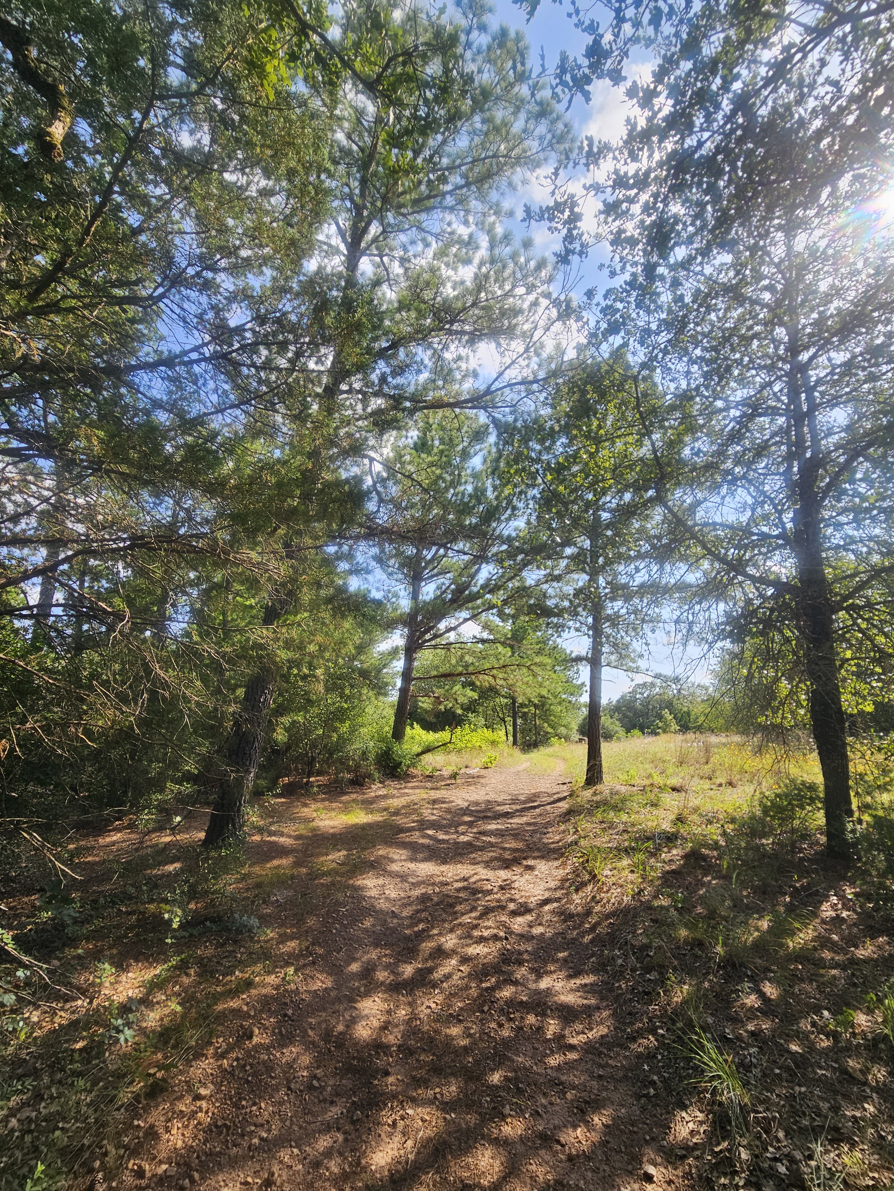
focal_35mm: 14
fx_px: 482
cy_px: 598
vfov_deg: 102.1
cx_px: 447
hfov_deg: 85.7
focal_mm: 2.2
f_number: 2.2
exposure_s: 1/841
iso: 50
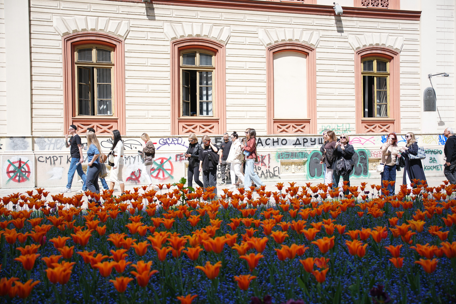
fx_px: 418
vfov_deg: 40.0
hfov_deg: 57.2
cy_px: 152
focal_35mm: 33
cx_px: 228
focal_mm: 33
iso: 125
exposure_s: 1/1250
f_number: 2.8
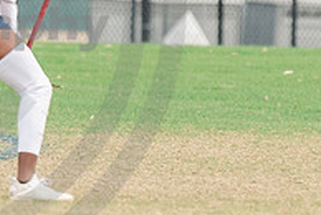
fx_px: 13654
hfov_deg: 1.3
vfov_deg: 0.9
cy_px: 112
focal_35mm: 1529
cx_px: 78
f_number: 2.8
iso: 320
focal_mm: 200
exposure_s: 1/1250
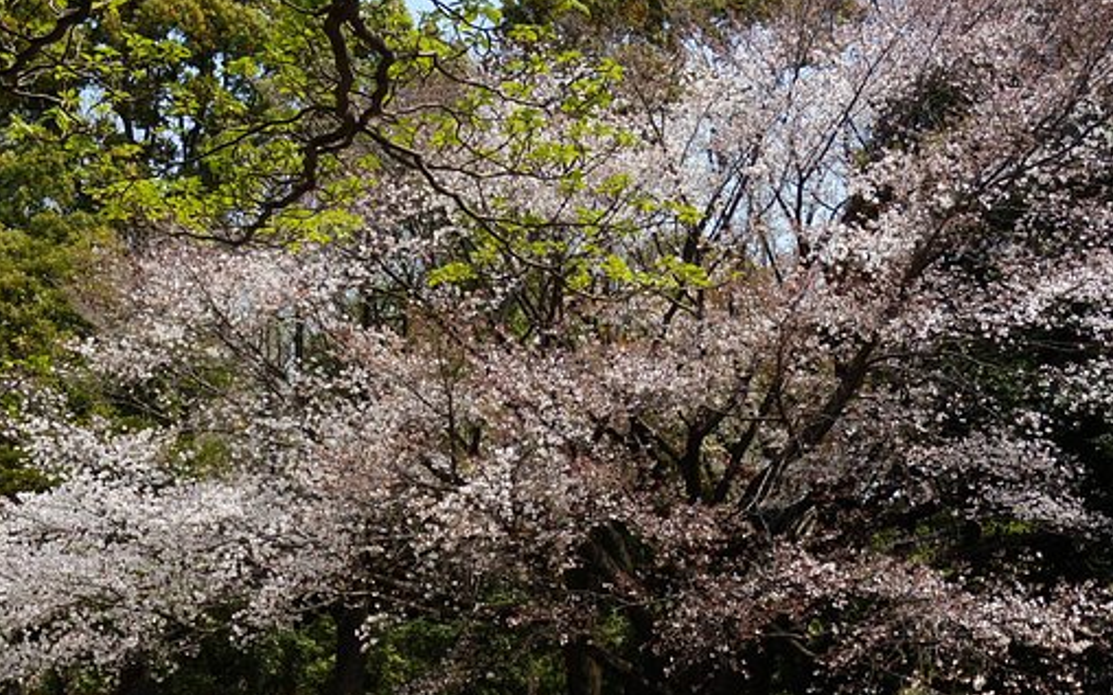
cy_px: 395
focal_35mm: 62
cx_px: 556
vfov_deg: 20.9
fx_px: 1880
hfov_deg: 33.0
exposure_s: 1/640
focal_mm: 10.4
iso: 80
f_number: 4
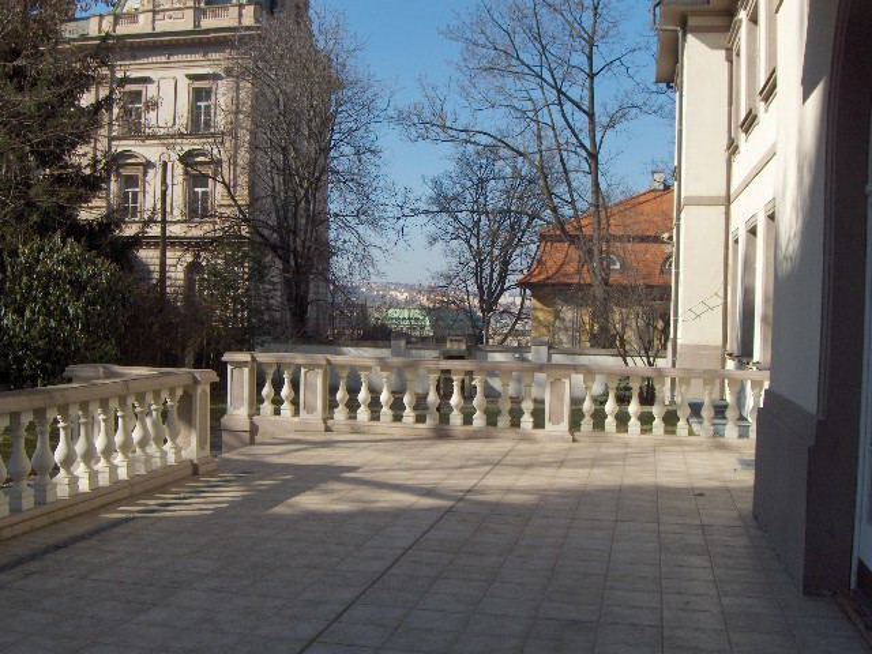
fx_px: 982
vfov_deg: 36.8
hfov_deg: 47.9
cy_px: 327
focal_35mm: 39
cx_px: 436
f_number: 4.8
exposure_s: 1/483
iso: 53
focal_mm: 8
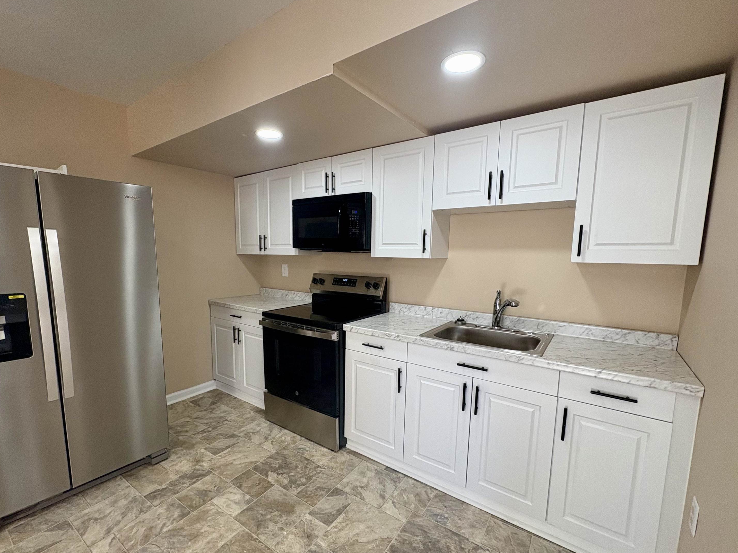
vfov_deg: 81.7
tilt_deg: -5.7
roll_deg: +2.0
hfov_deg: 98.1
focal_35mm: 15
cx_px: 351
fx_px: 320
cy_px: 293
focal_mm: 2.22
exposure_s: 1/120
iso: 125
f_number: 2.2
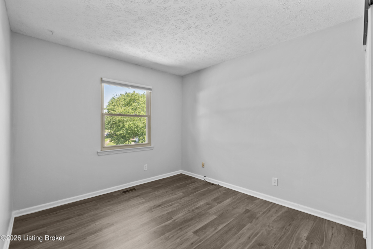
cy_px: 124
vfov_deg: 73.8
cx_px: 186
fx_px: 166
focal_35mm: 16
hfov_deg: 96.7
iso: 400
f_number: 11
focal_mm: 16
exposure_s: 1/4
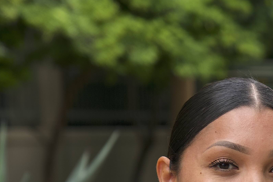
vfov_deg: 6.5
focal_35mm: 210
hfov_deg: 9.6
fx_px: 1593
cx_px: 393
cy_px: 266
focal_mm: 56
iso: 250
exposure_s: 1/160
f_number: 4
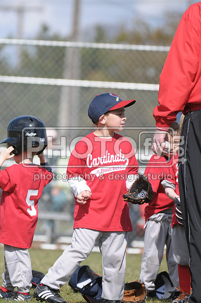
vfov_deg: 6.3
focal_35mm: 330
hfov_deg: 4.2
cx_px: 100
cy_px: 152
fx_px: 2772
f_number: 4
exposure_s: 1/3200
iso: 400
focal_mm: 220
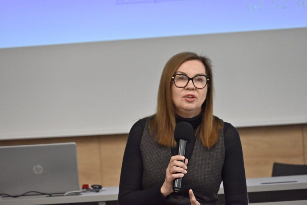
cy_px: 102
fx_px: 1706
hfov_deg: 10.3
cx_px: 154
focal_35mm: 200
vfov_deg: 6.9
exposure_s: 1/200
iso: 5600
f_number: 6.3
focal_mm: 200
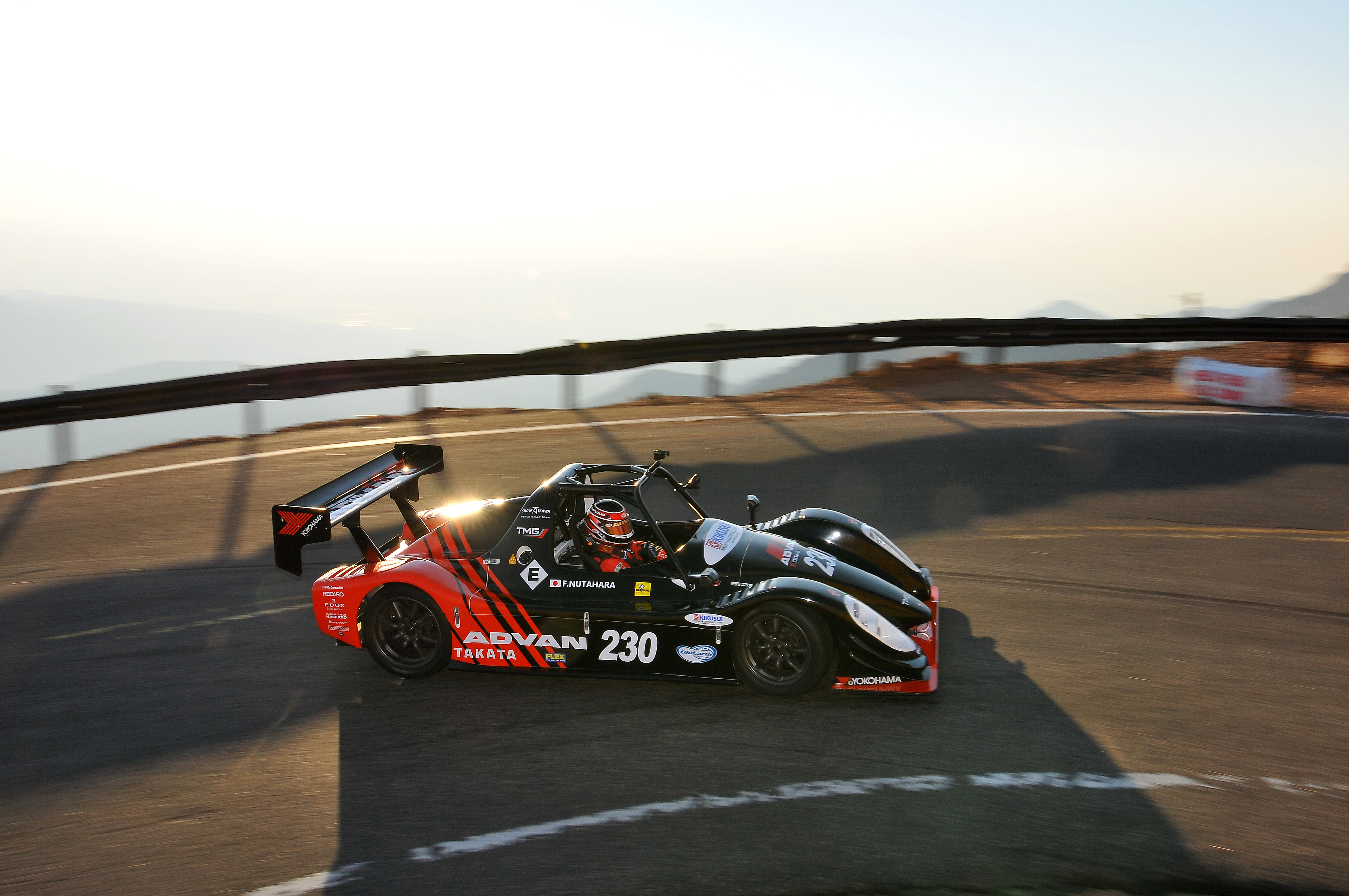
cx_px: 674
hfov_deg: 62.0
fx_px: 1123
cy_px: 448
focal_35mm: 30
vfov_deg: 43.5
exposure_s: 1/80
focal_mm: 20
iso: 200
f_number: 16
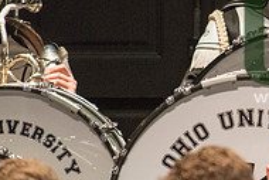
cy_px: 47
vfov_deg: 0.8
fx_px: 13677
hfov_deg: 1.1
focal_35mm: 1829
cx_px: 351
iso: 4000
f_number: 5.6
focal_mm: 600
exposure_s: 1/320
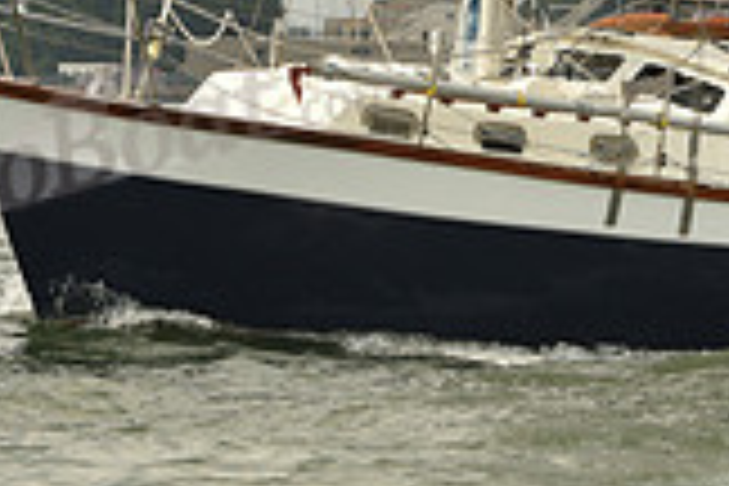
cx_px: 634
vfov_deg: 3.8
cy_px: -142
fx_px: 7269
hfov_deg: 5.7
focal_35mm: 359
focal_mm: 100
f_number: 11
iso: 250
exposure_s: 1/640
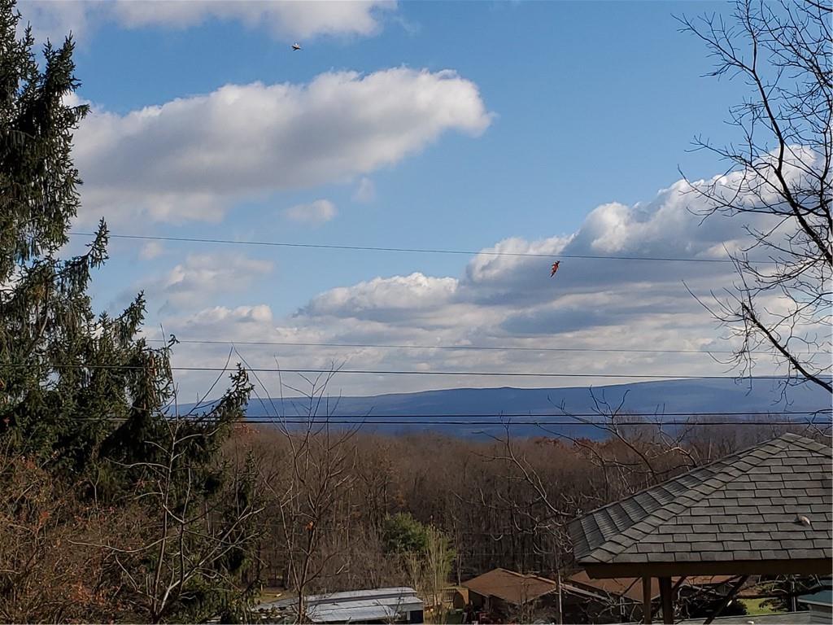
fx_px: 626
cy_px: 312
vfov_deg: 53.1
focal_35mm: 26
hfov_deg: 67.3
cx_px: 416
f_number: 2.4
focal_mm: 4.3
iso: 50
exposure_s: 1/2705
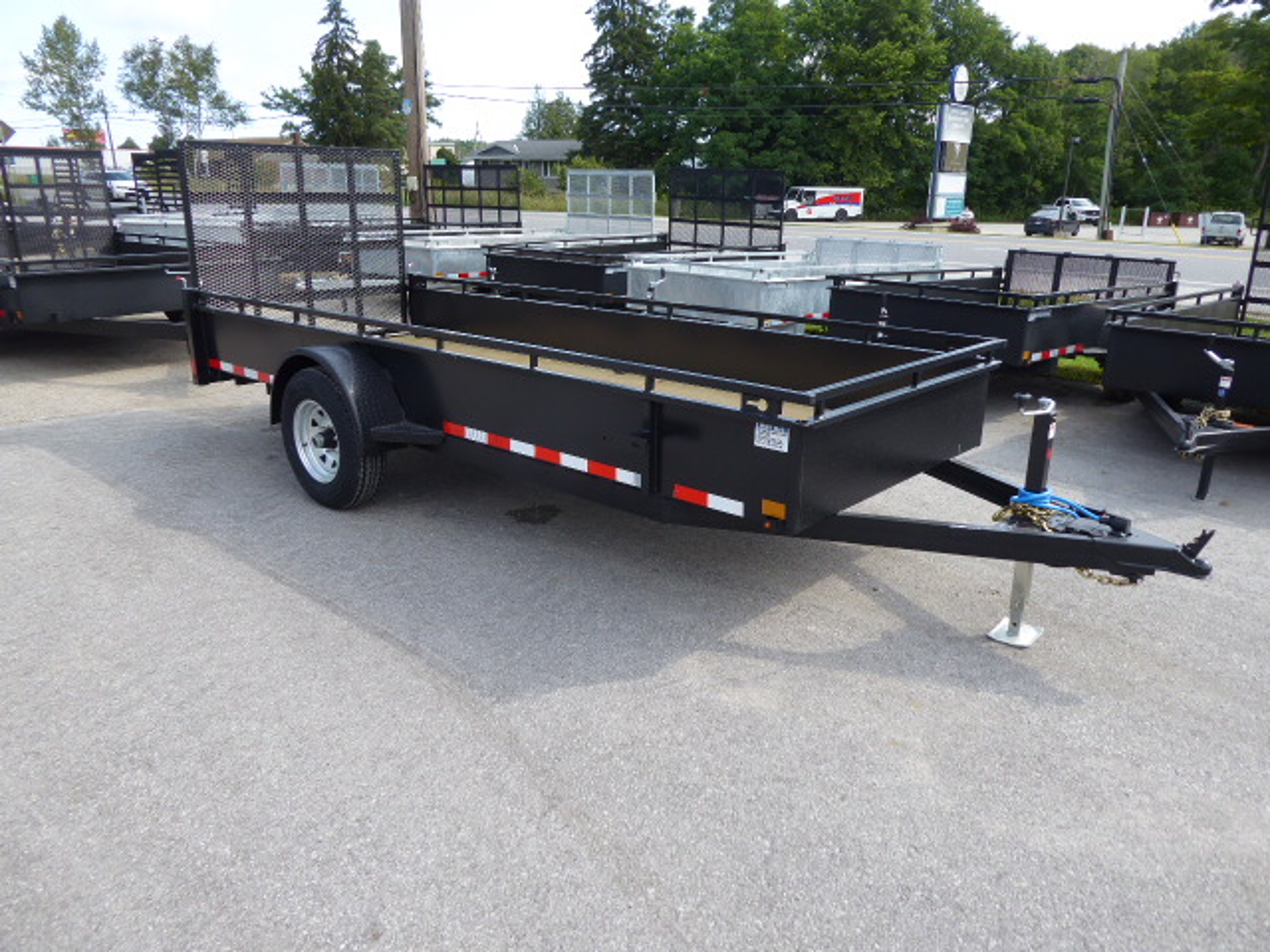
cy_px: 476
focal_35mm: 24
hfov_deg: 71.6
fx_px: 881
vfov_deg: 56.8
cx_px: 635
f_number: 3.3
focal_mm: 4.3
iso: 80
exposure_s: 1/250
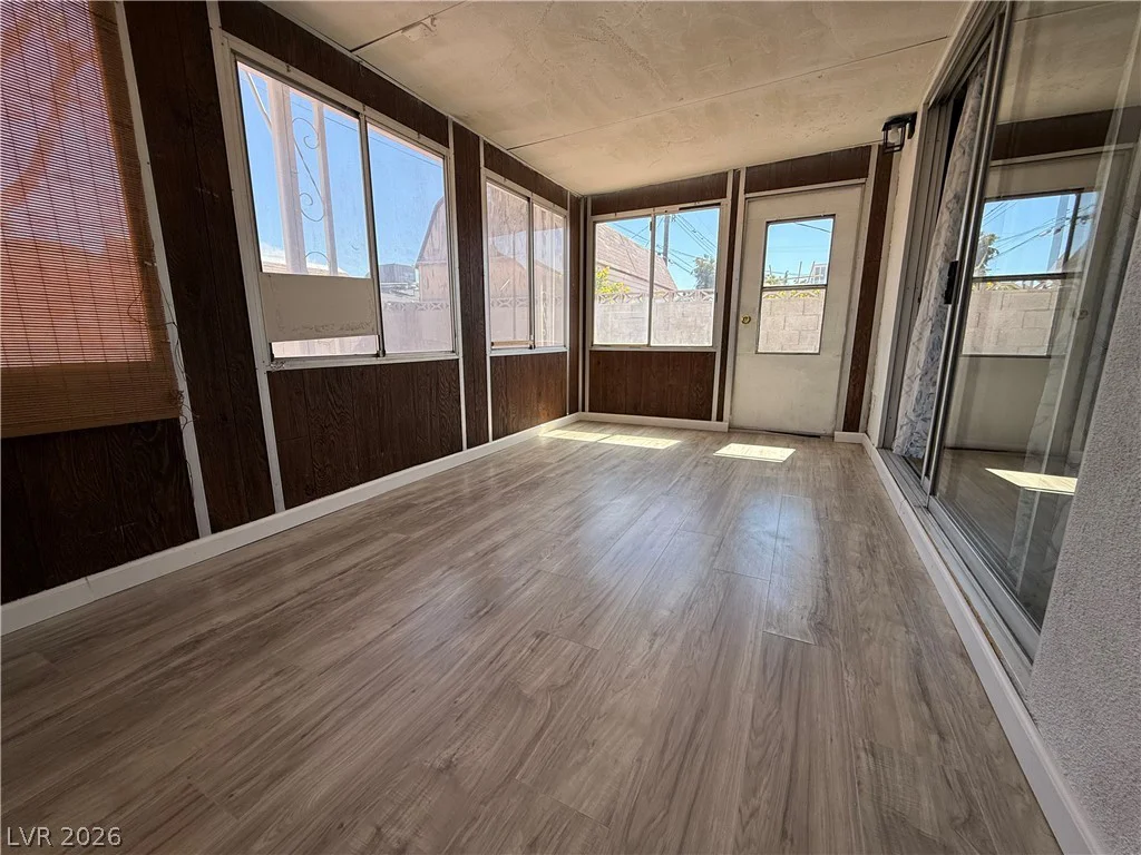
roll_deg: +0.5
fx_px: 461
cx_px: 570
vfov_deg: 85.7
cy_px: 428
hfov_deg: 102.1
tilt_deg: -11.5
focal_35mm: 14
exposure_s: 1/486
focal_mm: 2.22
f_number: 2.2
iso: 64
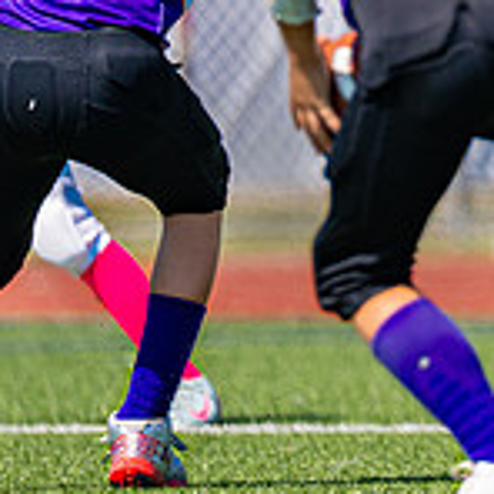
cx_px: 1285
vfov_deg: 1.7
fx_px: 16210
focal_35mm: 1004
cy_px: -116
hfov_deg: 1.7
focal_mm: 200
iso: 100
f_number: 2.8
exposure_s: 1/2000
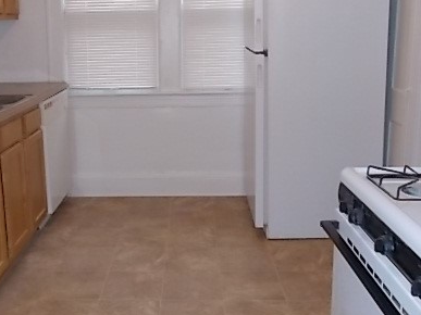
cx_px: 161
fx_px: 523
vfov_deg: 33.4
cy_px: 119
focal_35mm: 43
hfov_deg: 43.6
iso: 200
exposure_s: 1/25
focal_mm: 4.6
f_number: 3.2
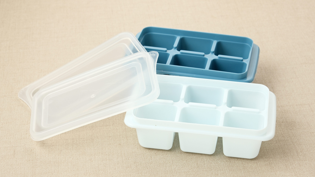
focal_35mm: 73
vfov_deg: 16.5
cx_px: 157
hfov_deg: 29.0
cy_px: 93
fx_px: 610
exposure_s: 1/100
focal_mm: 46.3
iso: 500
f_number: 13
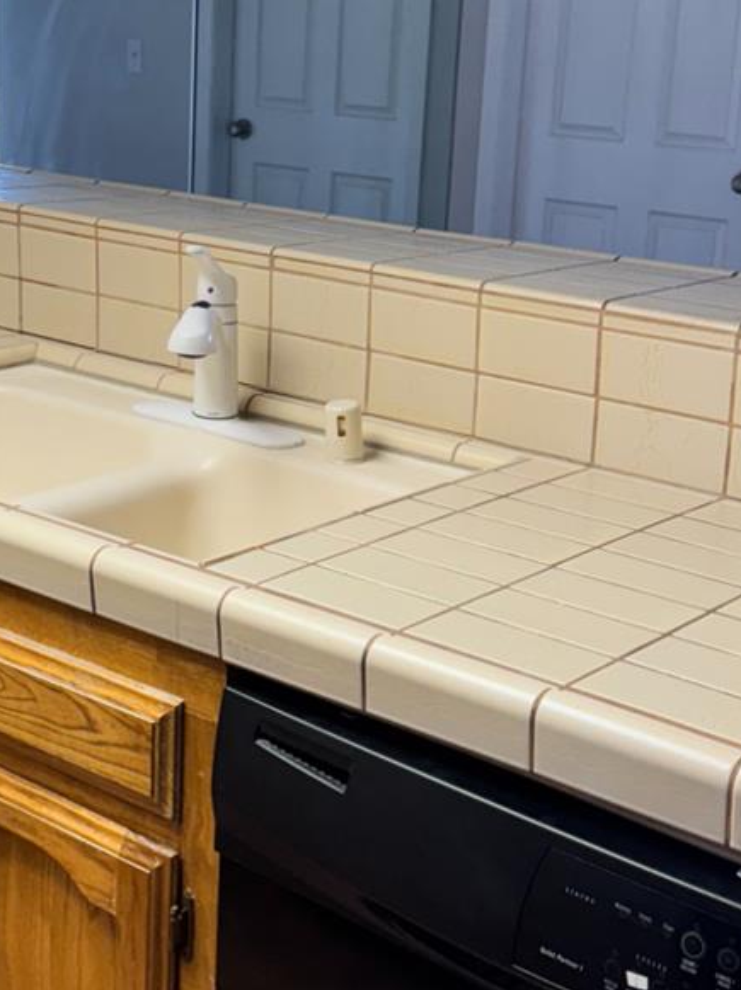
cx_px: 243
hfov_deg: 23.5
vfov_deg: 31.1
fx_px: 1772
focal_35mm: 62
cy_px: 390
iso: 200
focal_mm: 6.76
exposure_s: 1/120
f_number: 1.78
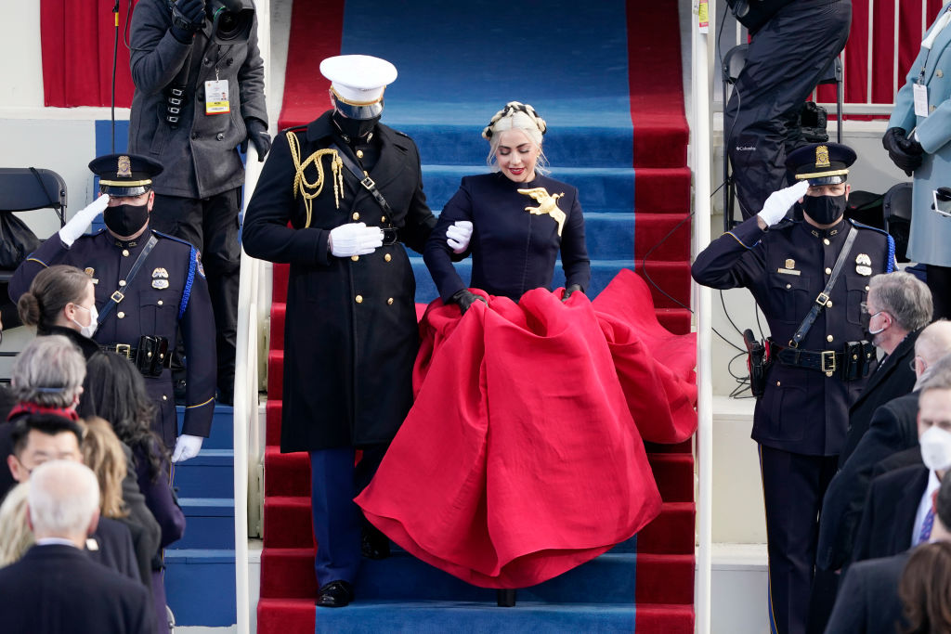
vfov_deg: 2.8
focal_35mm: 485
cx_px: 476
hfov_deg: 4.3
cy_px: 317
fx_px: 12813
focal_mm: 485
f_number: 7.1
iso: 1000
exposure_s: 1/1000
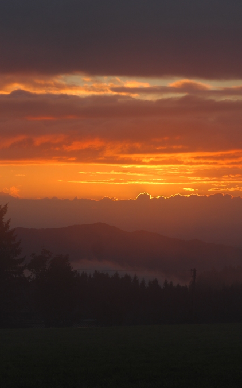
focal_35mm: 162
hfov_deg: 8.1
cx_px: 42
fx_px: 1711
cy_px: 194
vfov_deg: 12.9
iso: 100
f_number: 4.5
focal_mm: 70
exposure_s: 1/125
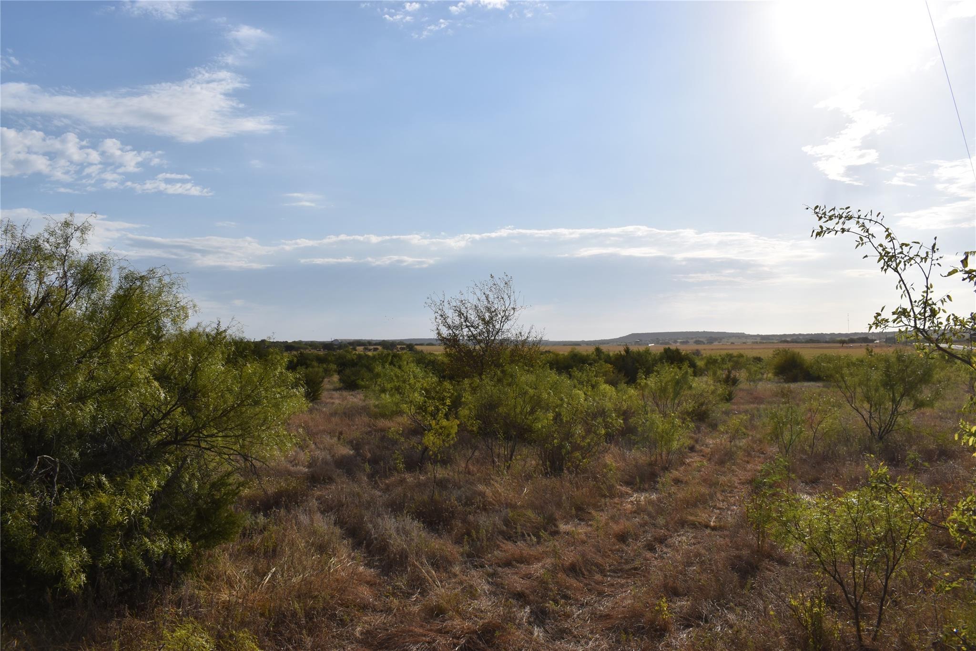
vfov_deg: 47.9
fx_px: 732
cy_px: 326
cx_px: 488
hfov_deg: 67.4
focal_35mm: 27
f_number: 16
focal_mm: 18
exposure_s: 1/200
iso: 100
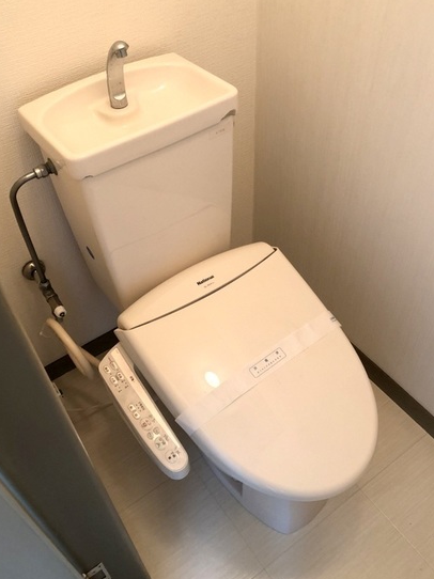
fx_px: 519
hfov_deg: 45.4
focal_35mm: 31
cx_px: 208
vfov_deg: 58.4
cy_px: 291
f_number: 1.8
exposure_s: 1/15
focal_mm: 3.99
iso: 50
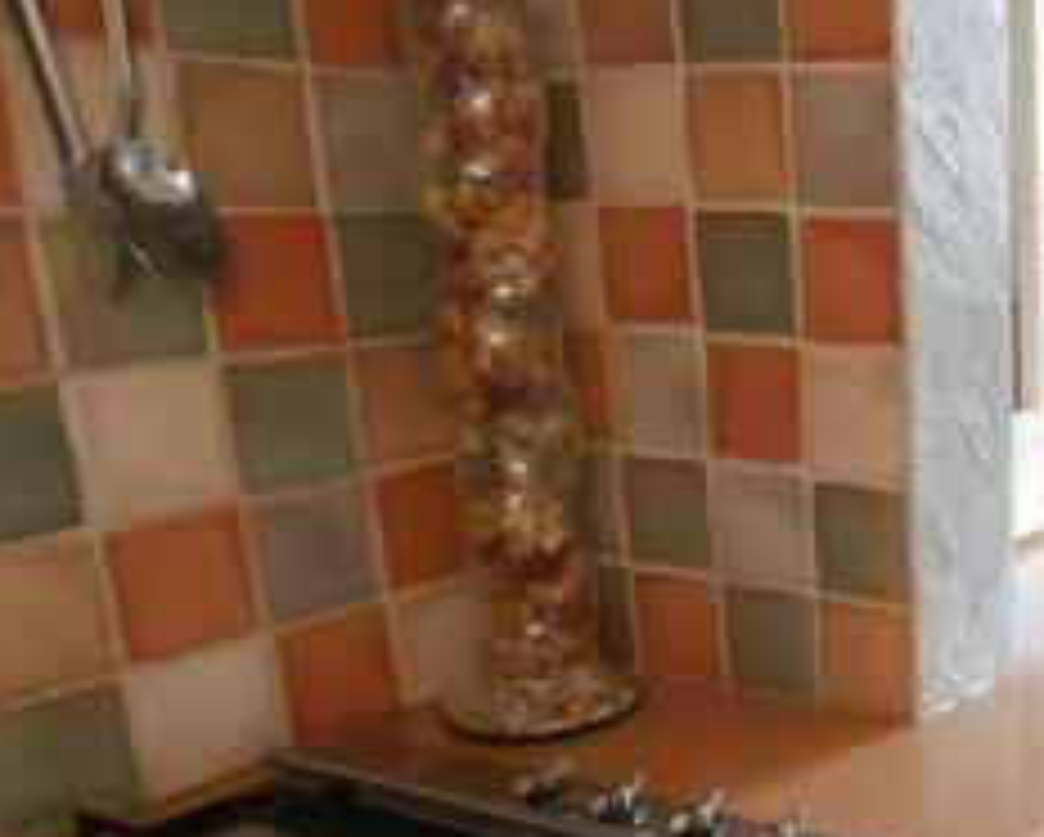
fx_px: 1361
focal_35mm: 44
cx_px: 1152
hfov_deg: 35.7
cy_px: 578
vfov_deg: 33.8
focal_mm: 9
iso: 1600
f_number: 4
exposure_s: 1/60
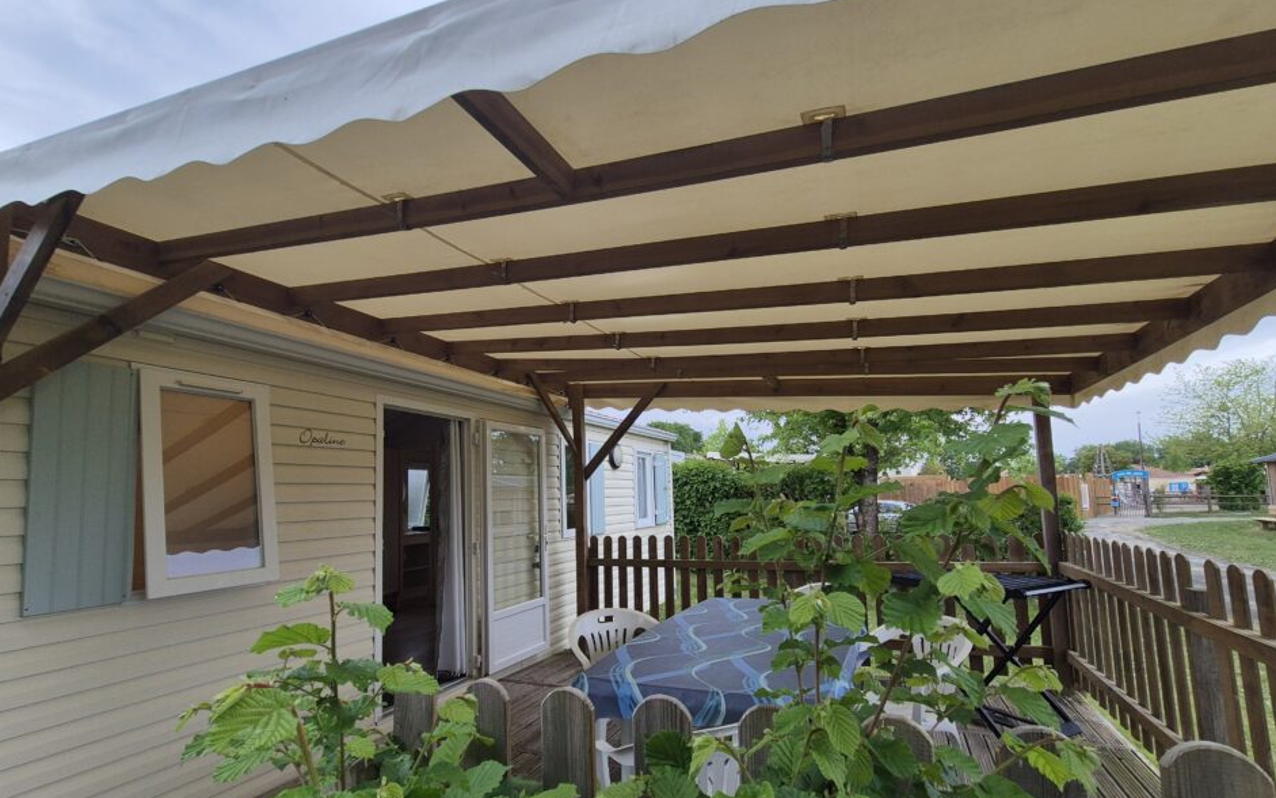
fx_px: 522
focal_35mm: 15
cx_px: 643
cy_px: 449
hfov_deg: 101.5
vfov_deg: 74.5
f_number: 2.2
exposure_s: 1/702
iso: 50
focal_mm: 2.2
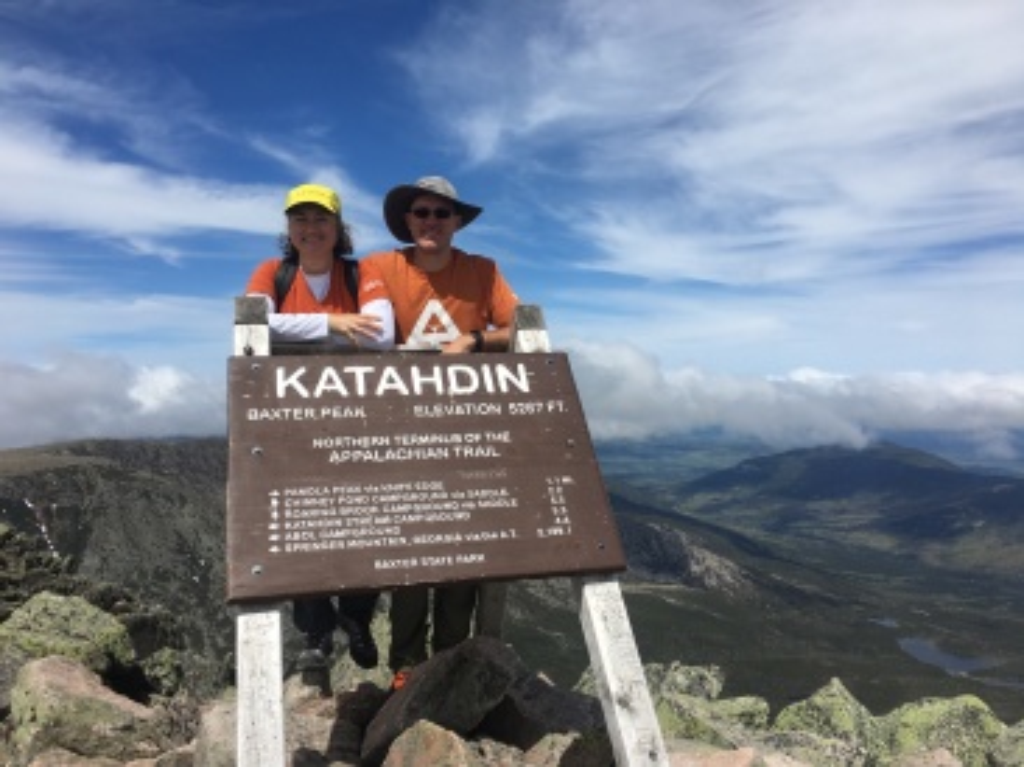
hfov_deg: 61.7
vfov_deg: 48.2
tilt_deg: +0.3
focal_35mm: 29
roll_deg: +2.4
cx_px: 512
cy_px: 384
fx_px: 857
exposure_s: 1/2849
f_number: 2.2
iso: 25
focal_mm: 4.15
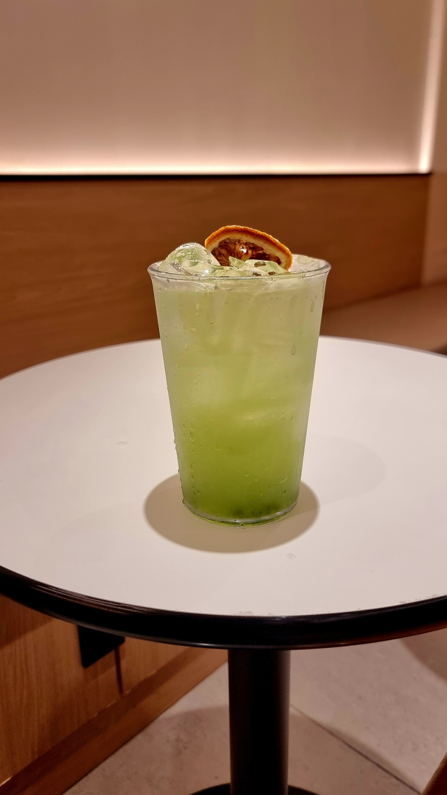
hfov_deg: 42.9
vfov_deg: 69.9
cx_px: 228
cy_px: 389
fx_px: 569
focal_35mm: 27
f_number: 1.8
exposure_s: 1/120
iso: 64
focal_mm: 6.7
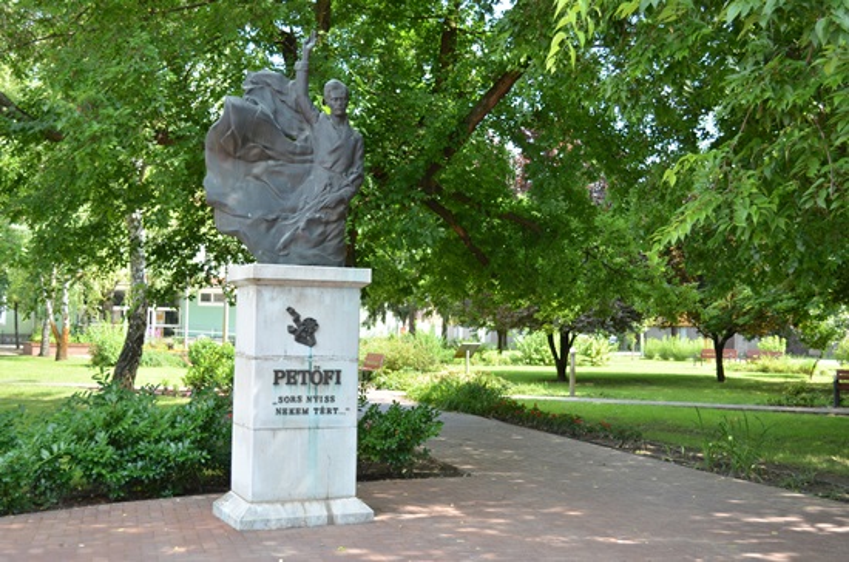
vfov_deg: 31.7
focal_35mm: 42
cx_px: 424
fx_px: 988
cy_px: 281
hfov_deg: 46.5
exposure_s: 1/320
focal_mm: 28
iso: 320
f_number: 4.5
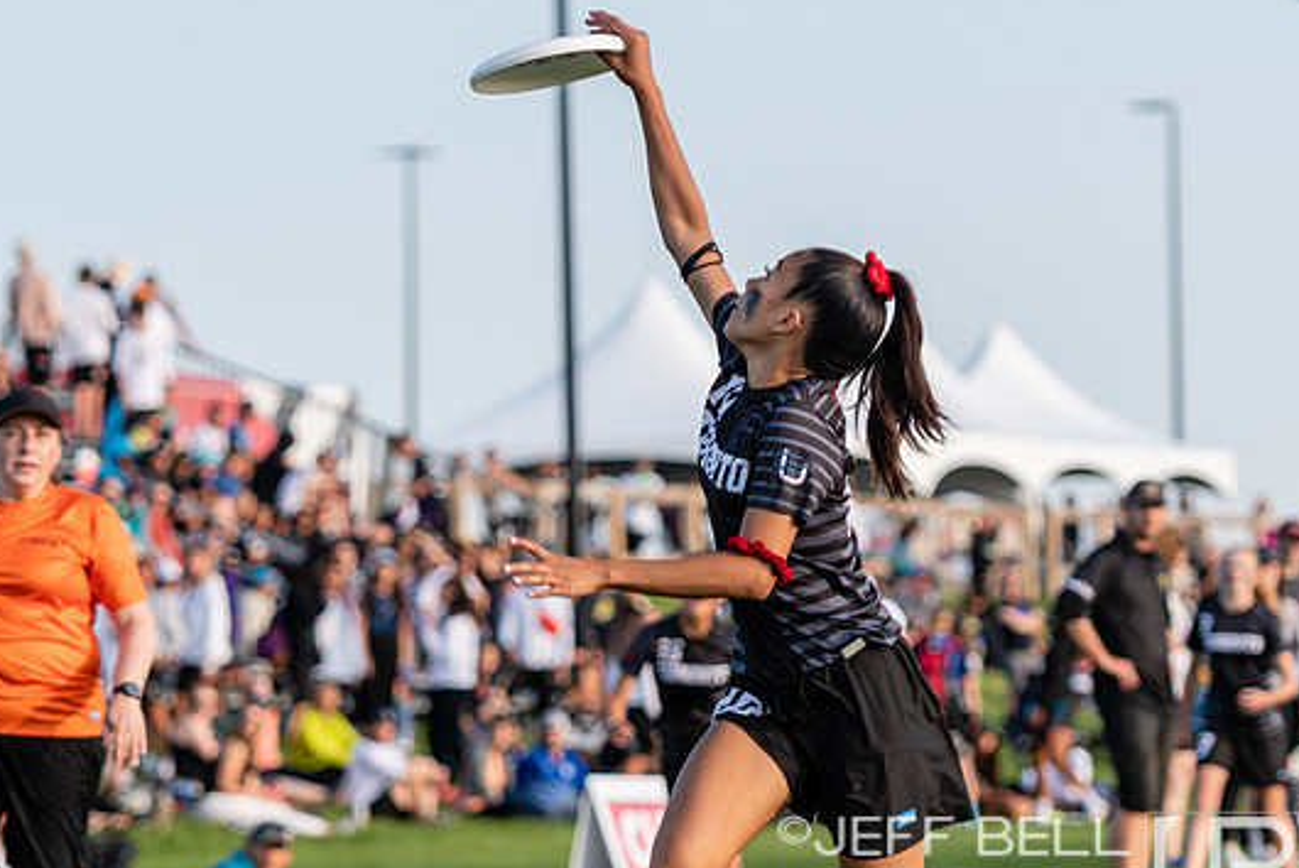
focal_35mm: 222
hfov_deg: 9.3
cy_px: 498
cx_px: 738
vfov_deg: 6.2
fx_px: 8015
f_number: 2.8
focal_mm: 110
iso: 100
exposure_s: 1/1000
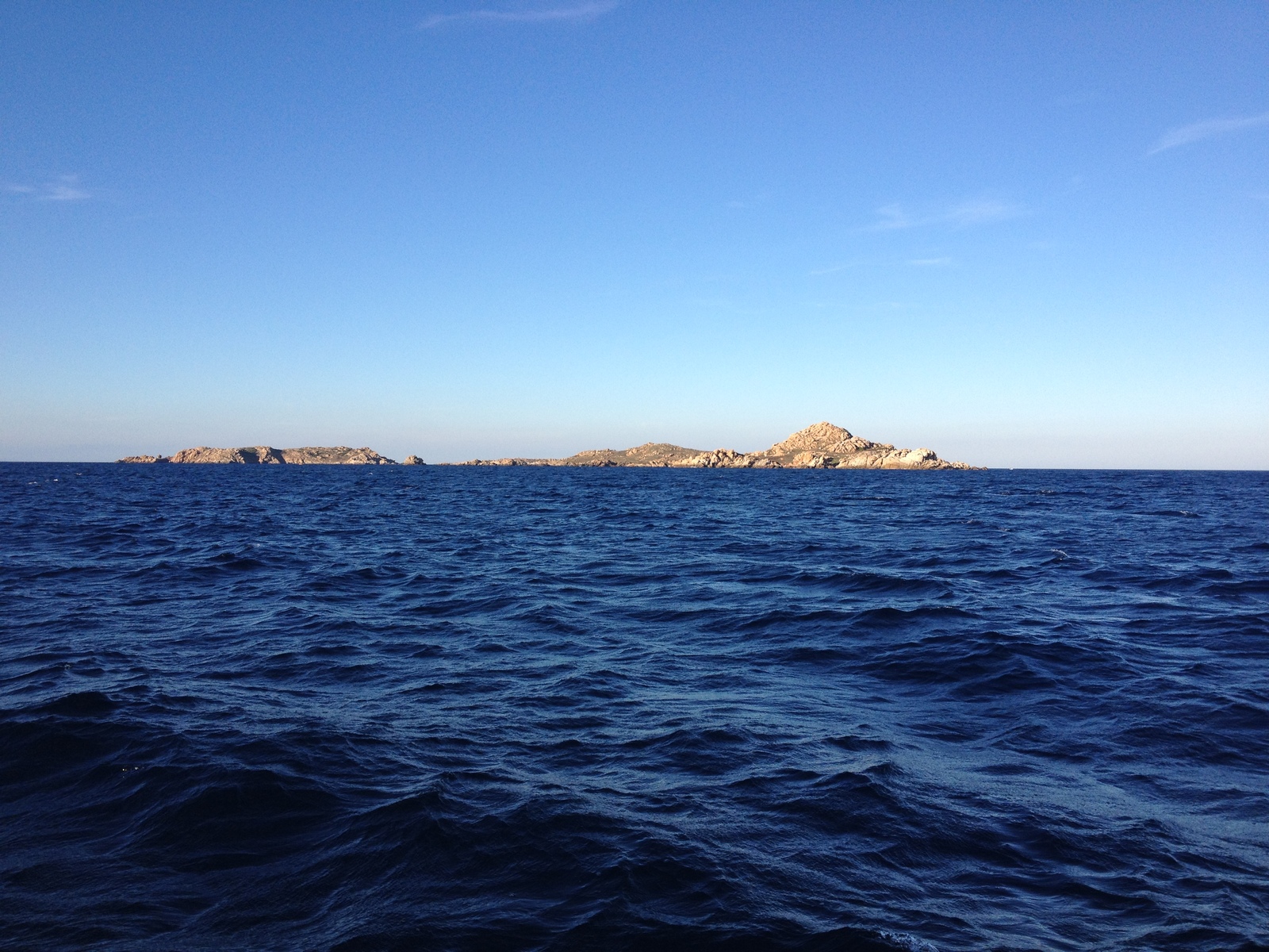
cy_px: 476
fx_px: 1283
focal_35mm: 35
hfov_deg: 52.6
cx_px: 634
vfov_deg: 40.7
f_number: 2.4
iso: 64
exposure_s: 1/1453
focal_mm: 4.28
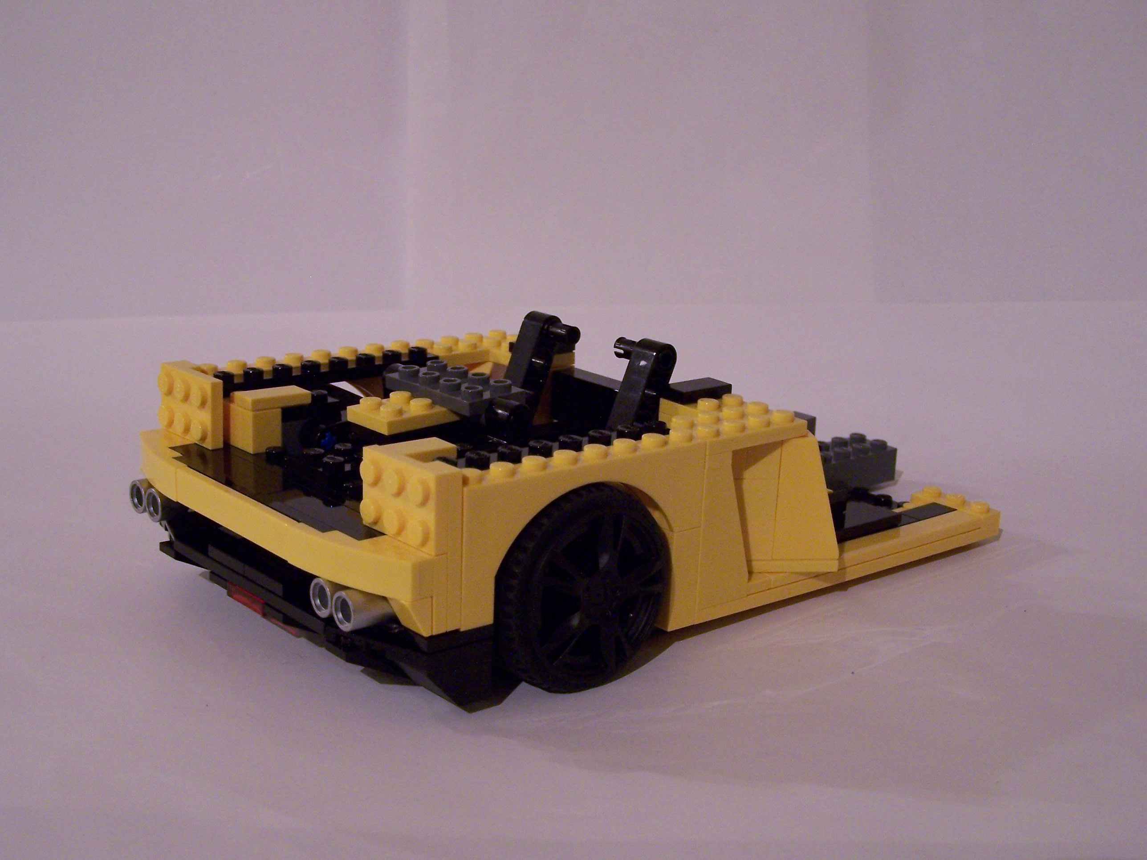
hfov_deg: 37.5
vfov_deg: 28.6
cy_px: 430
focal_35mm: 51
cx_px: 574
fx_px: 1690
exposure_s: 1/8
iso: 200
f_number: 3
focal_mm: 8.5
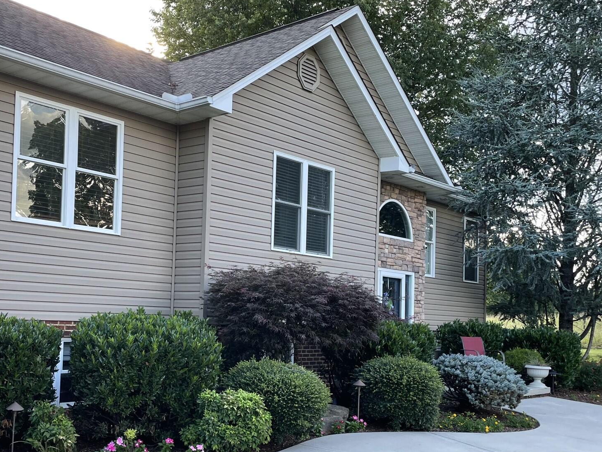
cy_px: 298
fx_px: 748
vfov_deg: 33.3
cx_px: 222
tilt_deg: +2.8
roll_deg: -1.2
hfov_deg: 43.5
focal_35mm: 43
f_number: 1.6
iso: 32
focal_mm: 4.2
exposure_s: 1/197
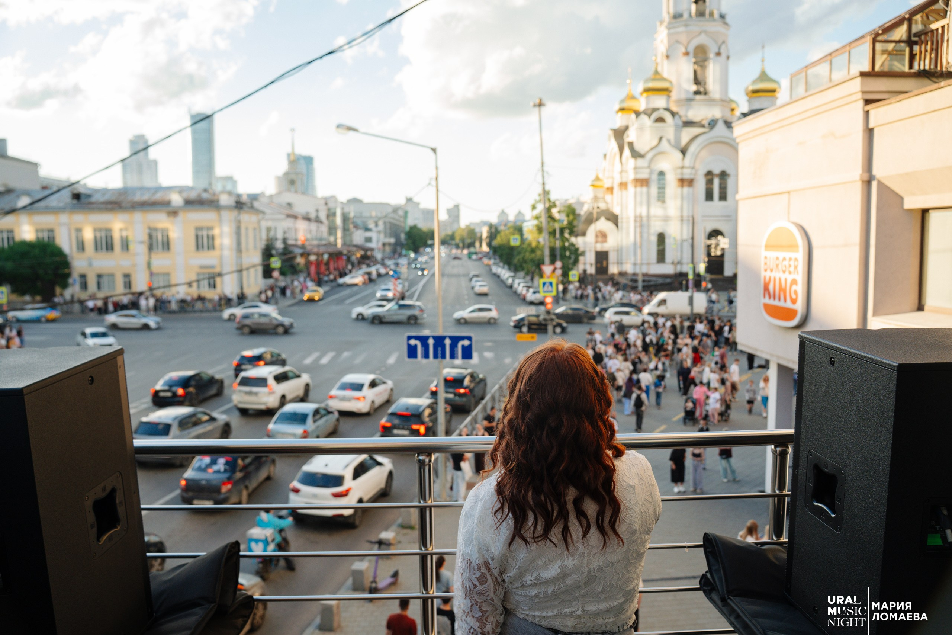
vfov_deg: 46.4
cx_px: 476
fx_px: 740
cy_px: 318
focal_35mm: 28
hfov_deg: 65.5
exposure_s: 1/250
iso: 400
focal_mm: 28
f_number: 4
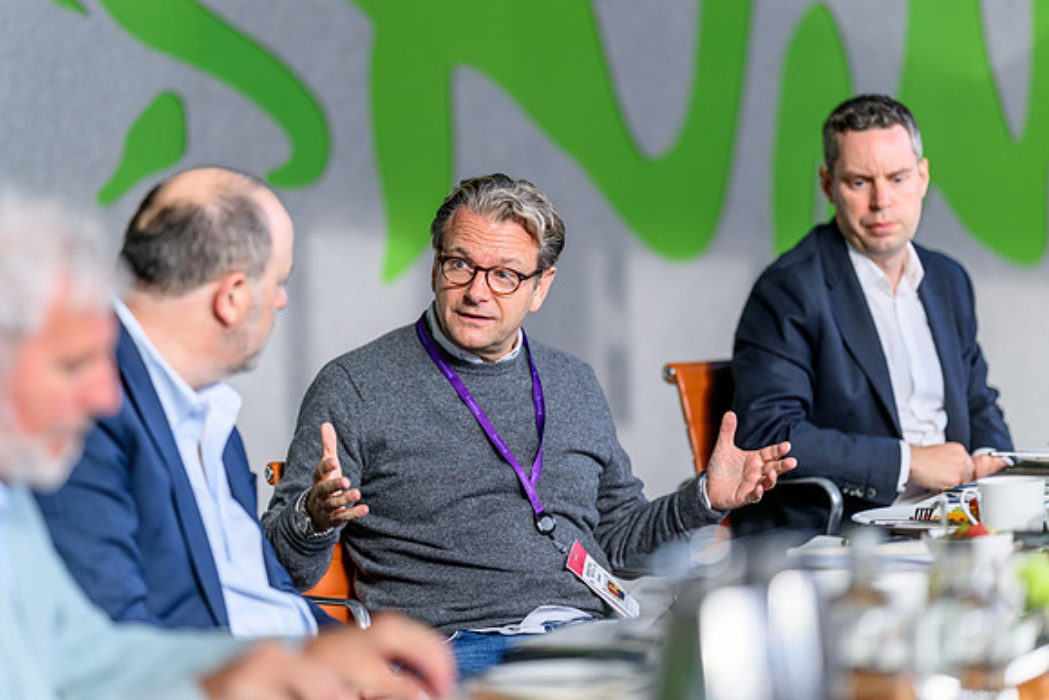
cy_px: 350
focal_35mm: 135
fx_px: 3943
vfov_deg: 10.1
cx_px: 524
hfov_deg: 15.2
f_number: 1.8
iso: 64
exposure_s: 1/400
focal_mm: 135
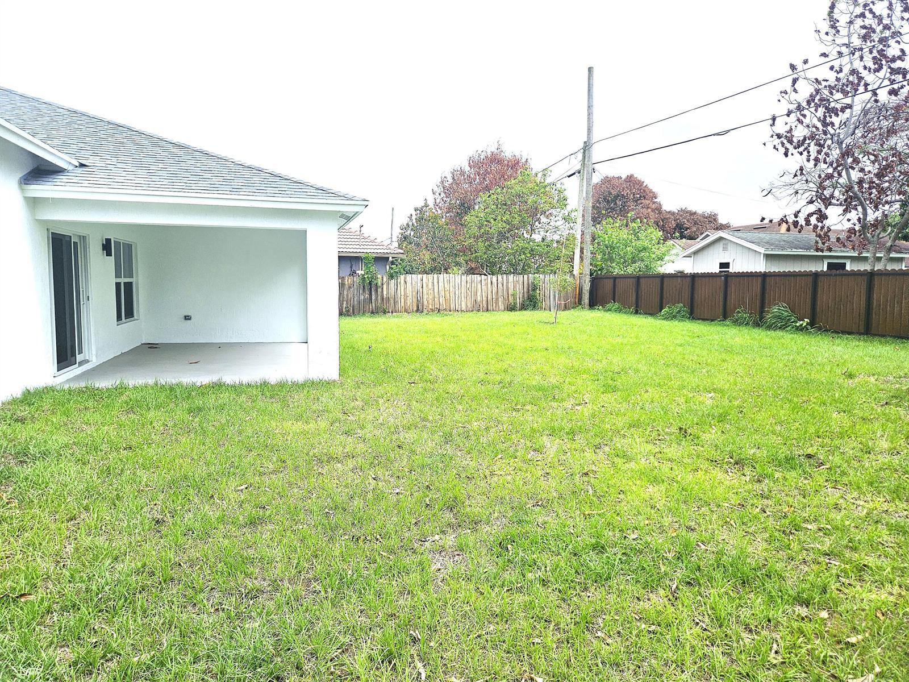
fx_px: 604
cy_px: 341
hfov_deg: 73.9
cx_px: 454
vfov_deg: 58.9
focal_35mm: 23
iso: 25
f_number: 1.8
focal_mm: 5.4
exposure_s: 1/2614
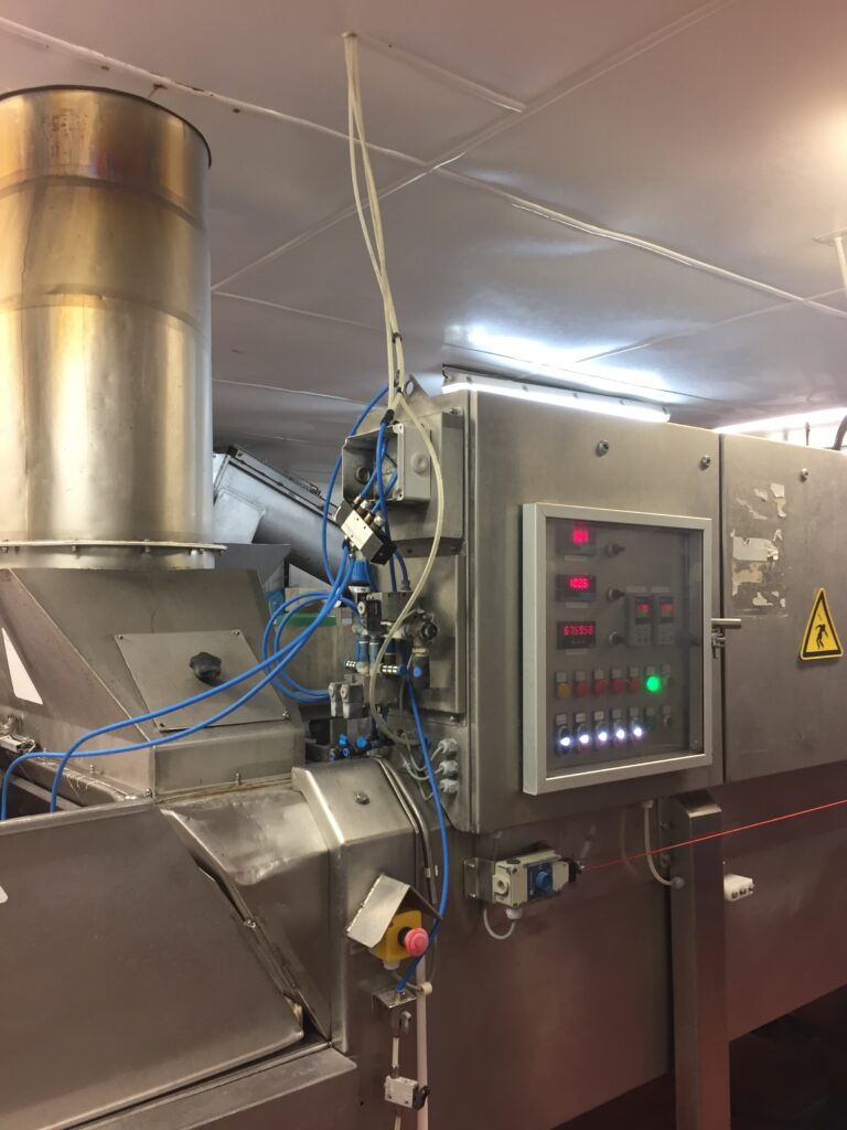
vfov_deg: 61.7
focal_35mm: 29
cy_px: 565
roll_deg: -0.2
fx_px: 946
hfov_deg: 48.2
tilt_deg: +0.8
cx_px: 424
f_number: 2.2
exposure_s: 1/33
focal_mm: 4.15
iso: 80
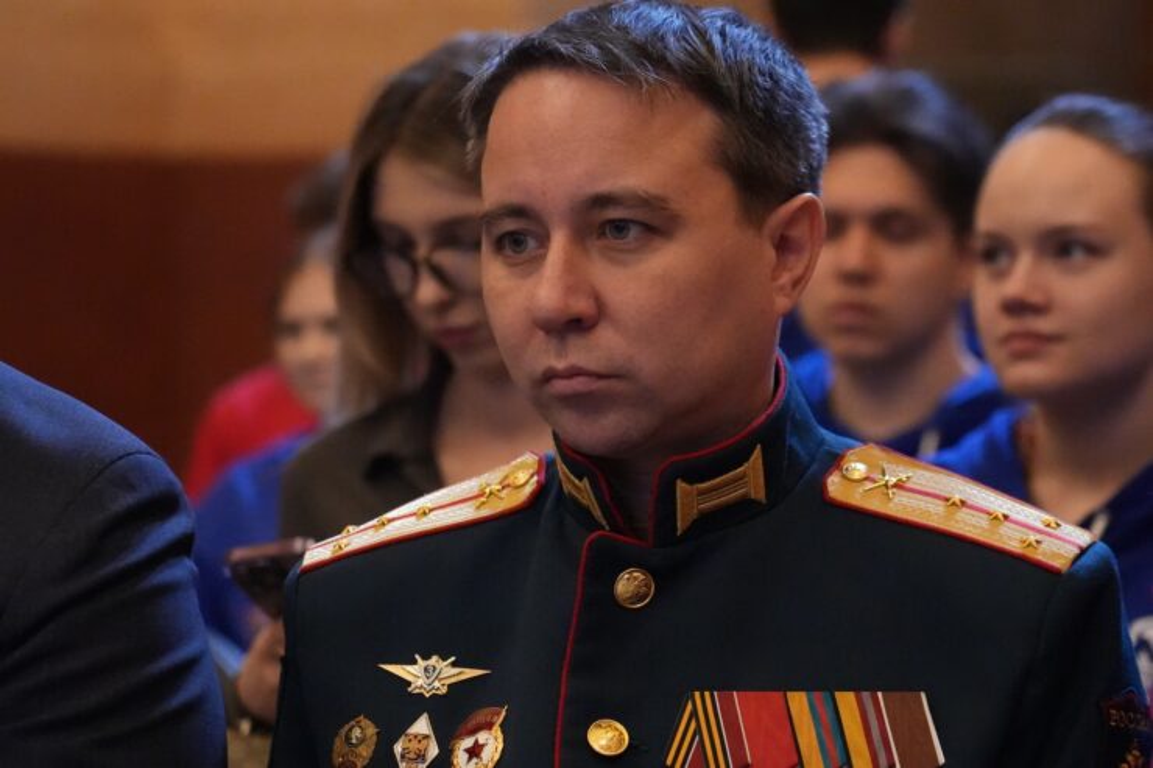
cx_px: 576
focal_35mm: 141
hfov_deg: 14.6
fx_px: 4515
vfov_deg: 9.7
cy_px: 384
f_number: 4
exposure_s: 1/160
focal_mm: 94
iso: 12800
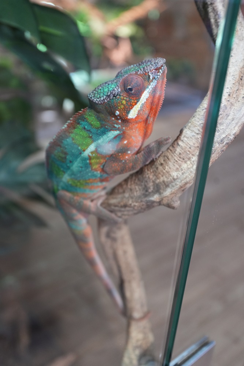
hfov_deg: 37.8
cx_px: 122
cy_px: 183
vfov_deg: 54.5
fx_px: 356
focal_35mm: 35
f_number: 4
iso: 2000
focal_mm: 35
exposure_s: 1/60
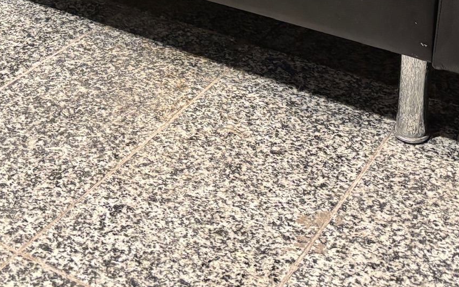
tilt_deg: -18.3
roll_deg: +2.3
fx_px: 825
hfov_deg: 31.0
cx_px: 200
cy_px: -84
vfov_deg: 18.4
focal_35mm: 66
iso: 500
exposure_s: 1/41
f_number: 1.6
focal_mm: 5.96
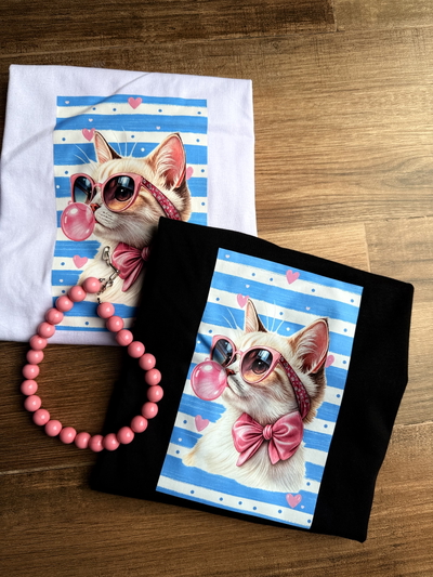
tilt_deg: -84.9
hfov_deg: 56.8
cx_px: 216
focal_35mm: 24
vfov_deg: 71.6
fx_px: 400
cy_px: 288
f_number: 1.78
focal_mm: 6.76
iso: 80
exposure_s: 1/571
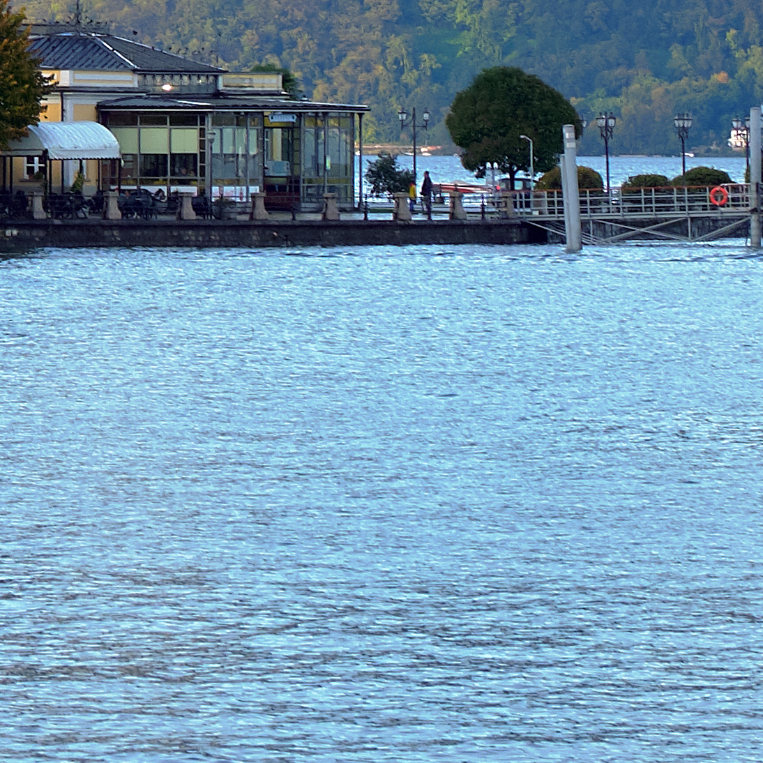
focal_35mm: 289
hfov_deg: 6.0
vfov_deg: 6.0
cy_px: -456
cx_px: -573
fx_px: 7207
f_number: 8
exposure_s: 1/125
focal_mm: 41.4
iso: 400
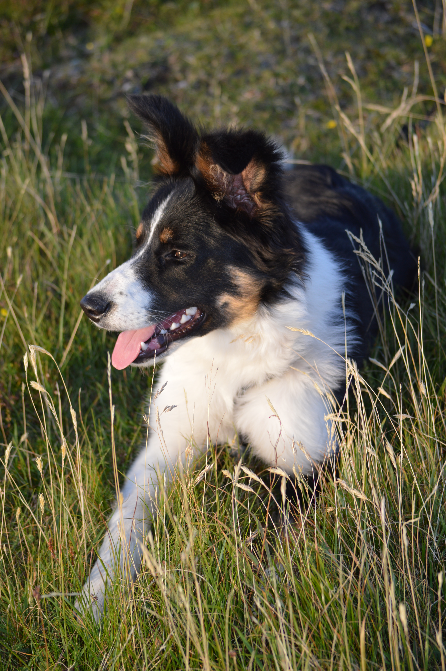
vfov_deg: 20.6
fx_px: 1843
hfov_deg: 13.8
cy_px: 336
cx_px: 223
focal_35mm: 99
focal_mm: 66
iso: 100
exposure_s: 1/200
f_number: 4.5
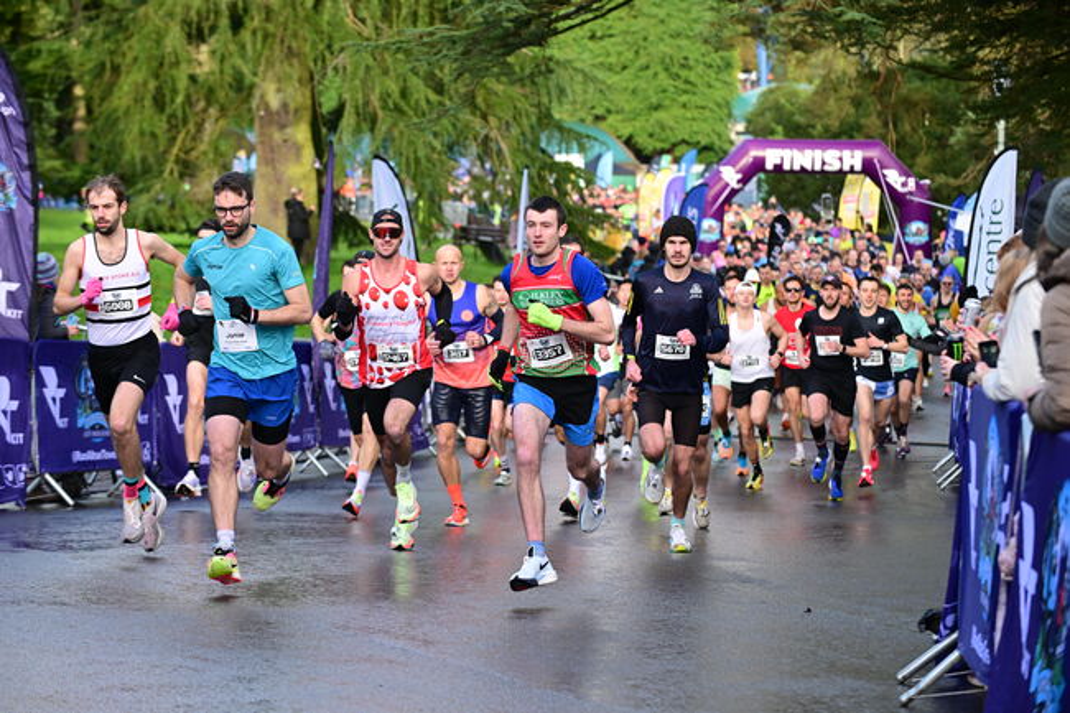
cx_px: 535
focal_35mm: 110
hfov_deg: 18.6
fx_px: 3268
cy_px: 356
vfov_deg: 12.4
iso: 500
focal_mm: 110
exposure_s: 1/500
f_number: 4.5
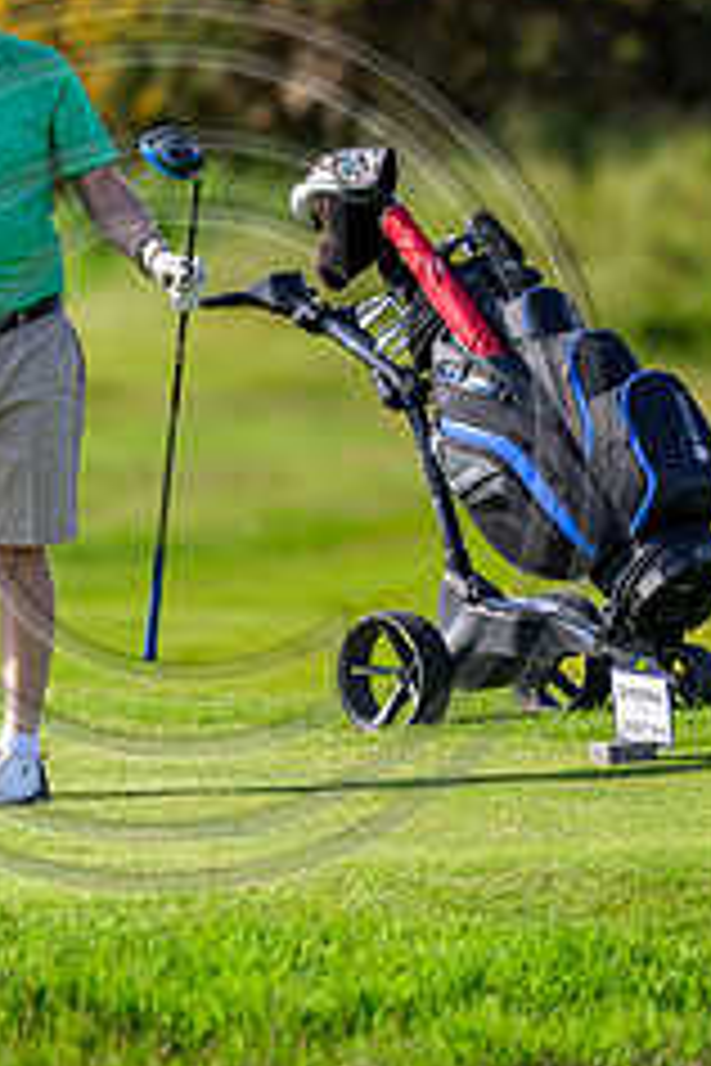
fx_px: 22454
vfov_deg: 2.7
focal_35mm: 758
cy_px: 441
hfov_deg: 1.8
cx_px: 153
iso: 500
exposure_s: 1/2500
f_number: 4.5
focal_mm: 400
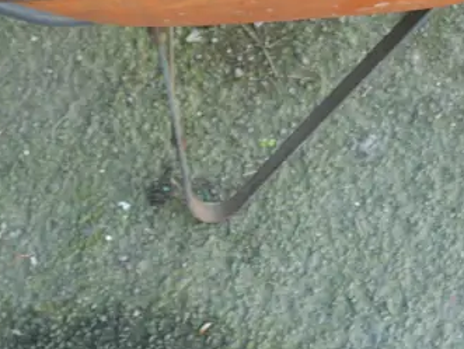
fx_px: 1328
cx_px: 287
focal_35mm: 99
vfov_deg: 14.3
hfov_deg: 19.8
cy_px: -118
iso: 250
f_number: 3.6
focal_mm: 16
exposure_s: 1/60
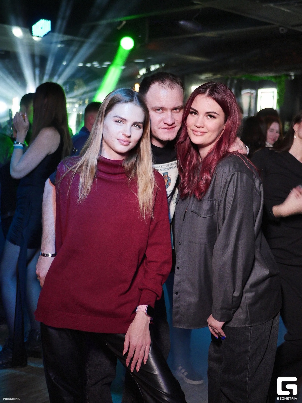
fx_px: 593
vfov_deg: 37.5
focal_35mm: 51
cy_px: 202
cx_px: 151
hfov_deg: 28.6
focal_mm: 25
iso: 1600
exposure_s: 1/125
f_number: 1.7
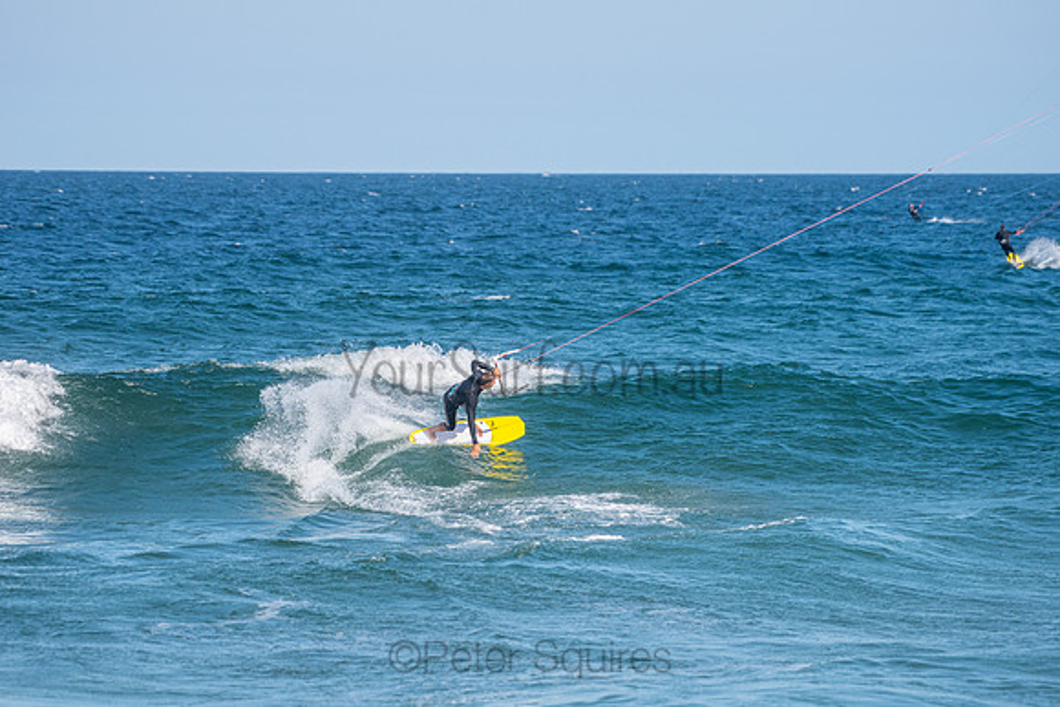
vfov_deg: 6.1
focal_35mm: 224
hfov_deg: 9.2
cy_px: 354
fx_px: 6592
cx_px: 530
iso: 110
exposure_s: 1/1600
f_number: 5.6
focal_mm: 220
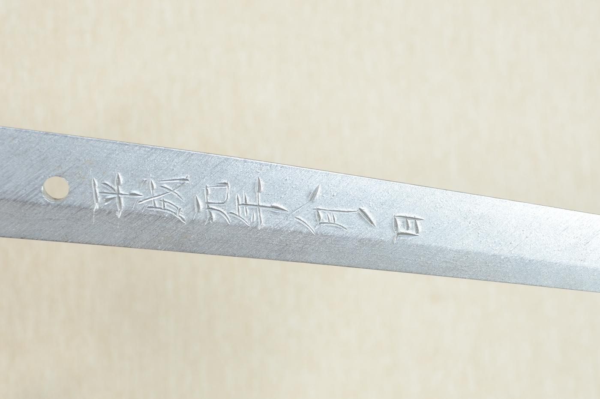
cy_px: 200
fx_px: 1749
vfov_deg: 13.0
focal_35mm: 105
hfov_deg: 19.5
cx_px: 300
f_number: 11
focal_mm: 70
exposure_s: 1/2
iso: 400
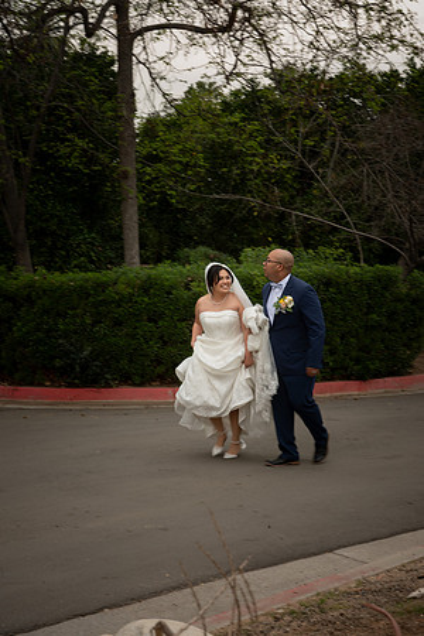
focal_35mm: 70
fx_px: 1237
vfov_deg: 28.8
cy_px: 318
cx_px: 212
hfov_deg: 19.5
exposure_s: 1/25
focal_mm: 70
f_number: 20
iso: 640
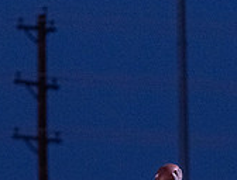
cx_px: 153
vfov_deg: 1.7
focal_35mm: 897
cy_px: 292
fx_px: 6177
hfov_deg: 2.2
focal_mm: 200
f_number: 2.8
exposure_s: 1/1000
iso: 4000
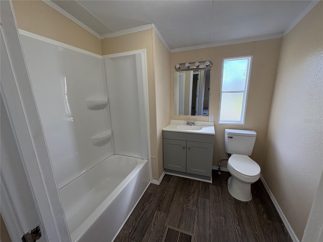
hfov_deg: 102.1
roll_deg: +1.6
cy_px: 121
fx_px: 131
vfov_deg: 85.7
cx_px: 162
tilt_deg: -12.8
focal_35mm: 14
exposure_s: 1/120
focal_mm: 2.22
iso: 160
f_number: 2.2
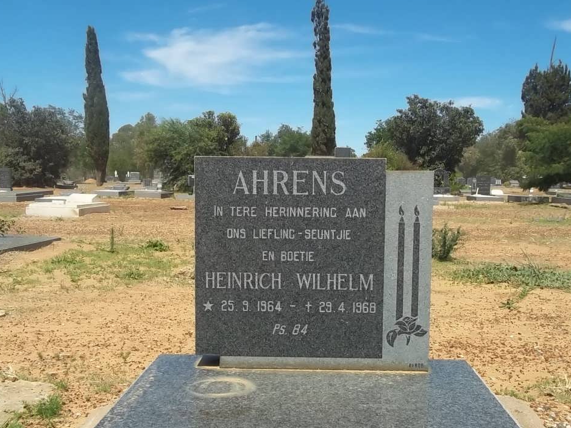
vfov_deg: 35.0
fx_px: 676
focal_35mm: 41
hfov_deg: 45.8
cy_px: 255
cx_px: 291
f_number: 5.5
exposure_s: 1/500
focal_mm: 5.7
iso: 80
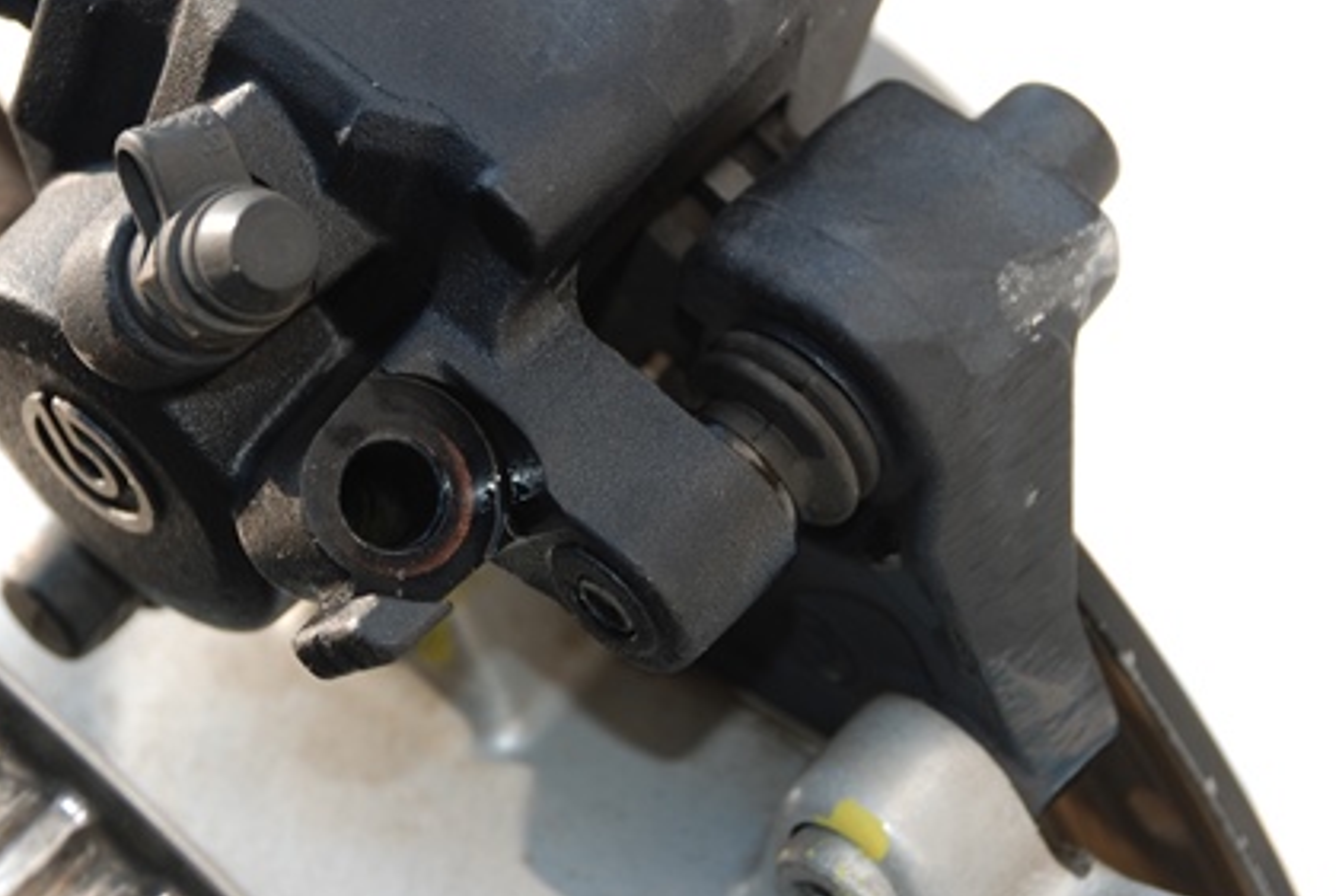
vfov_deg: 9.1
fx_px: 5622
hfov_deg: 13.6
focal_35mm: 151
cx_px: 724
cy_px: 271
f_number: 5.3
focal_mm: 66
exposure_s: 1/125
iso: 110
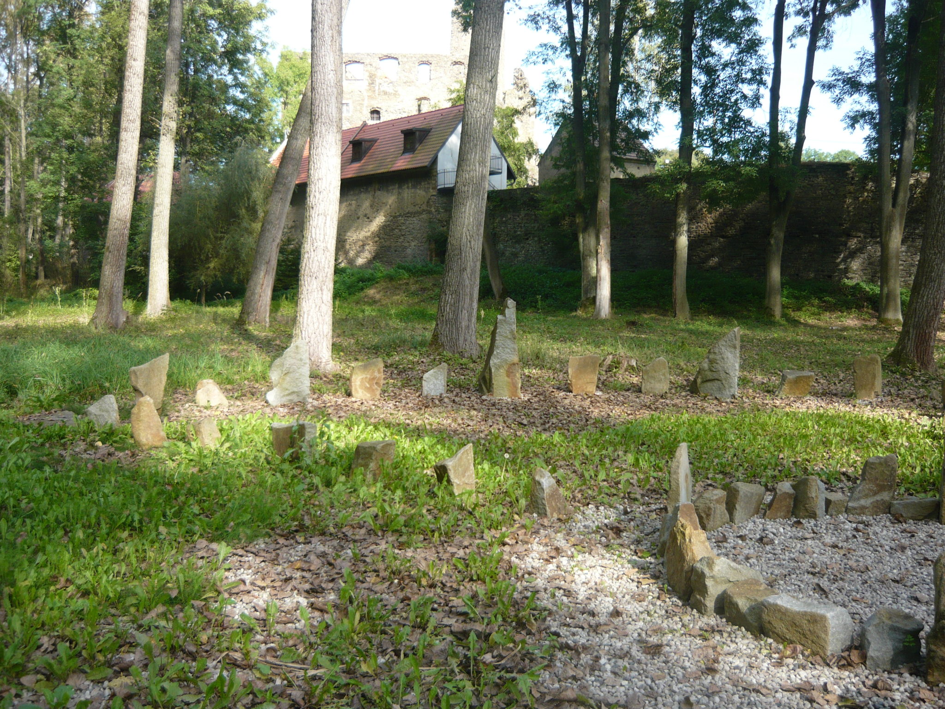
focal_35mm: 33
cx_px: 472
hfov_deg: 55.4
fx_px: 901
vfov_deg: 42.9
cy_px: 354
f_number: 2.8
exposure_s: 1/250
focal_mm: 5.5
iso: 100
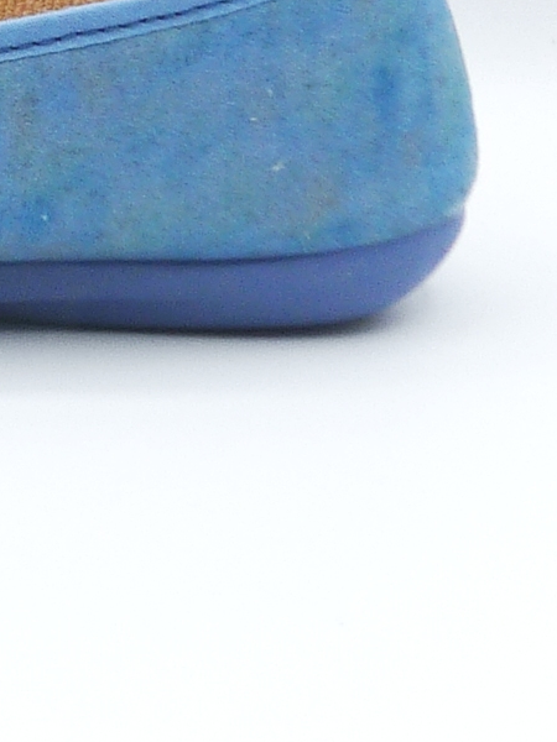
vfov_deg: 15.2
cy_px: 36
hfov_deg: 11.2
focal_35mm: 128
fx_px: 2746
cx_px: -207
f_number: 4.5
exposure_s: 1/200
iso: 100
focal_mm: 4.8
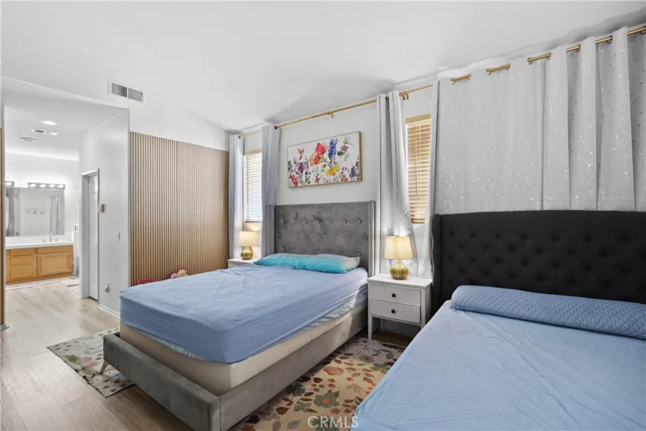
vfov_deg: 73.7
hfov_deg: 96.7
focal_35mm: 16
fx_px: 287
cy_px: 216
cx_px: 323
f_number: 4
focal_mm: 16
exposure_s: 1/15
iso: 1000
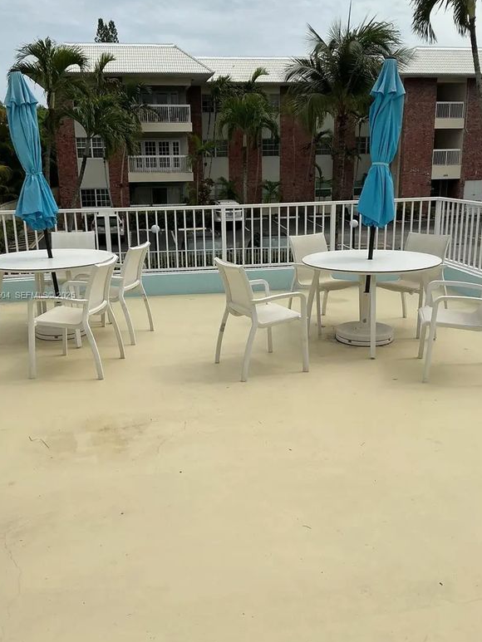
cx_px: 232
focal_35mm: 32
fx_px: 594
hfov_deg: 44.2
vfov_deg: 56.7
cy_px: 296
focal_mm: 3
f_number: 1.8
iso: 25
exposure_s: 1/4065
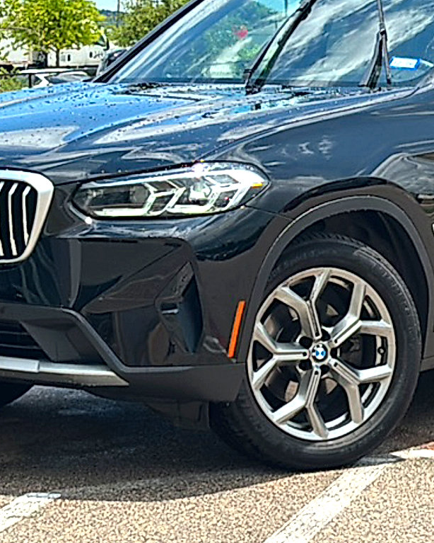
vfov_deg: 17.1
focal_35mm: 112
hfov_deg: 13.7
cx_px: 323
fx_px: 1798
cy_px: 190
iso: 64
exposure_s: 1/4405
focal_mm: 6.86
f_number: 1.78
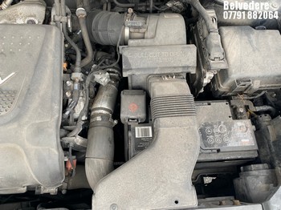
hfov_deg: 67.3
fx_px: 211
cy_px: 105
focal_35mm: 26
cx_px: 140
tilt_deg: -67.1
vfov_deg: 53.0
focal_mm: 4.25
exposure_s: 1/122
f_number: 1.8
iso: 64
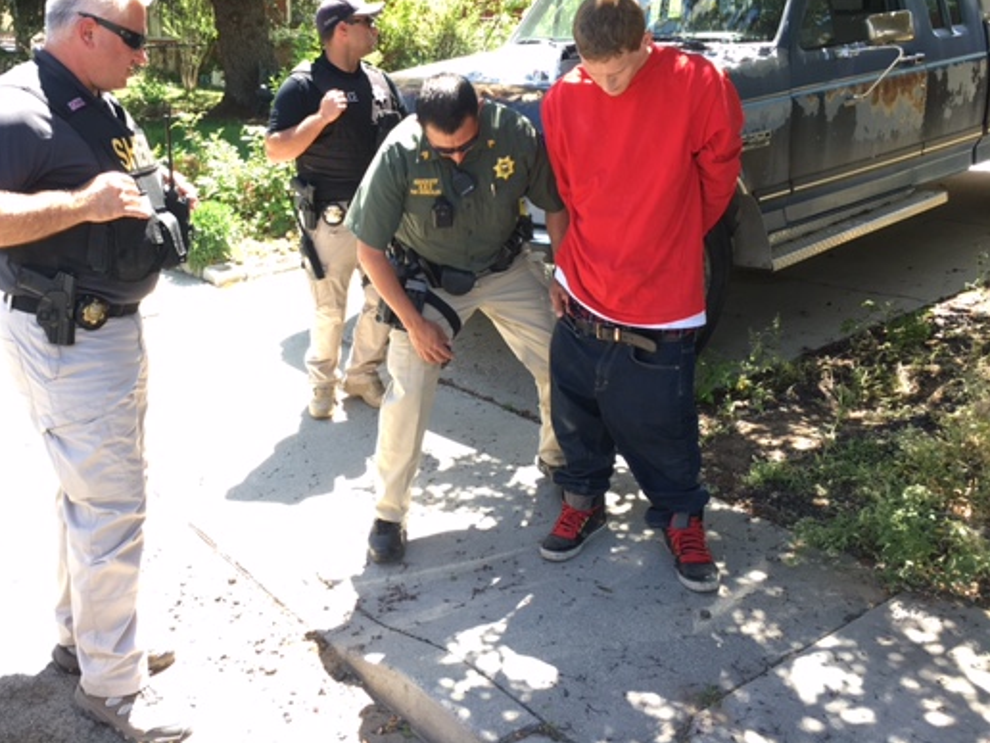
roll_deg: +1.8
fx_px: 1030
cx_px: 378
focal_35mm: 36
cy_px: 286
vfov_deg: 39.4
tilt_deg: -13.5
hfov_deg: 50.9
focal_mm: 4.15
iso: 32
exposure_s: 1/120
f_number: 2.2
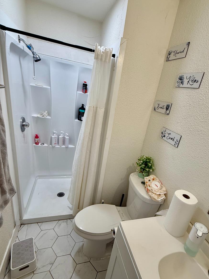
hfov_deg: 71.4
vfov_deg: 87.7
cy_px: 148
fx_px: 145
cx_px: 115
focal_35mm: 18
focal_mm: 2.22
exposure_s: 1/120
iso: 125
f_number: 2.2
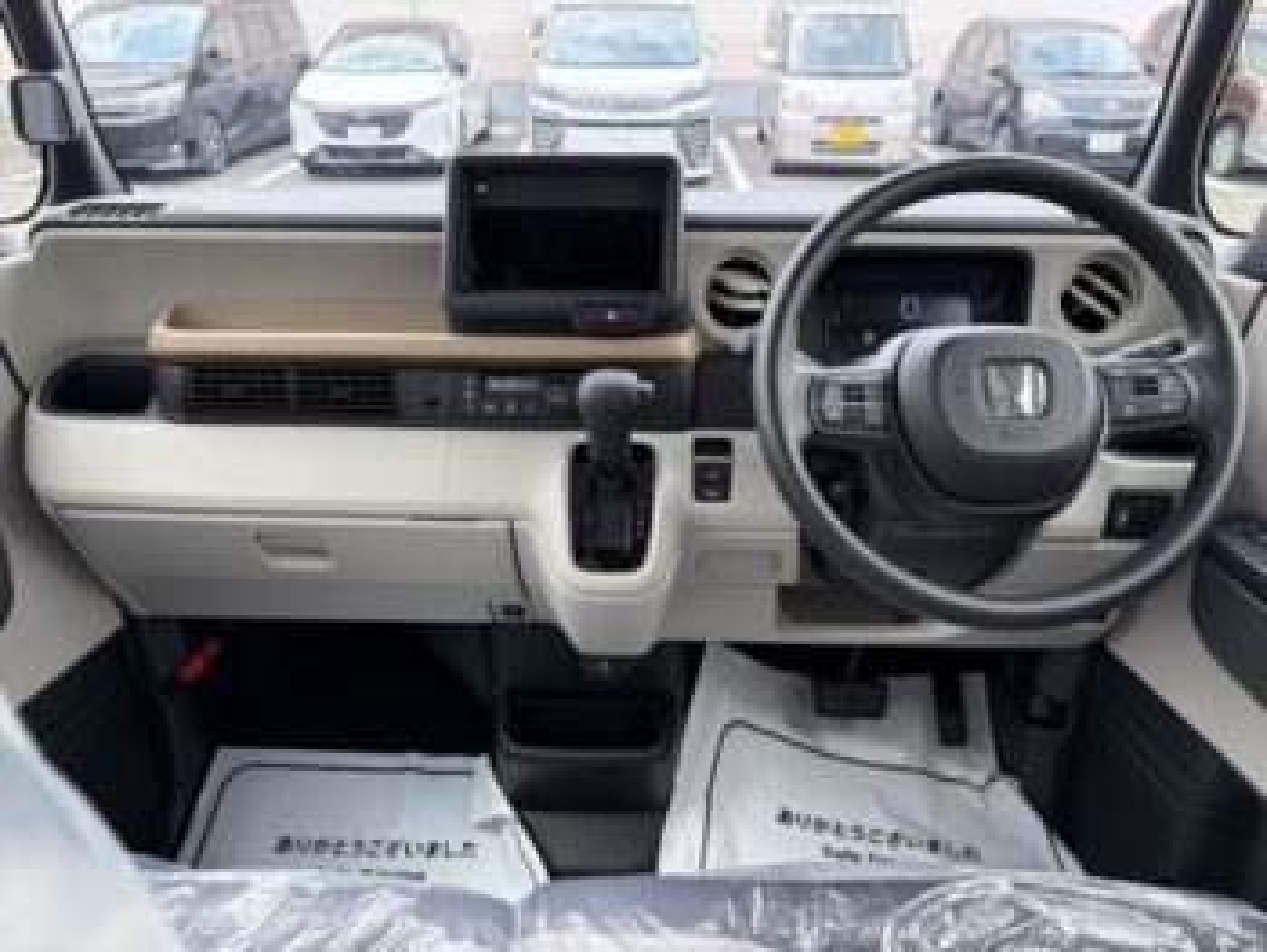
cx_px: 634
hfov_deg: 67.3
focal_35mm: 26
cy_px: 476
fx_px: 952
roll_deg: +0.3
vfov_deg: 53.1
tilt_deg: -24.8
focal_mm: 5.96
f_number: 1.6
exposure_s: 1/203
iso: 80
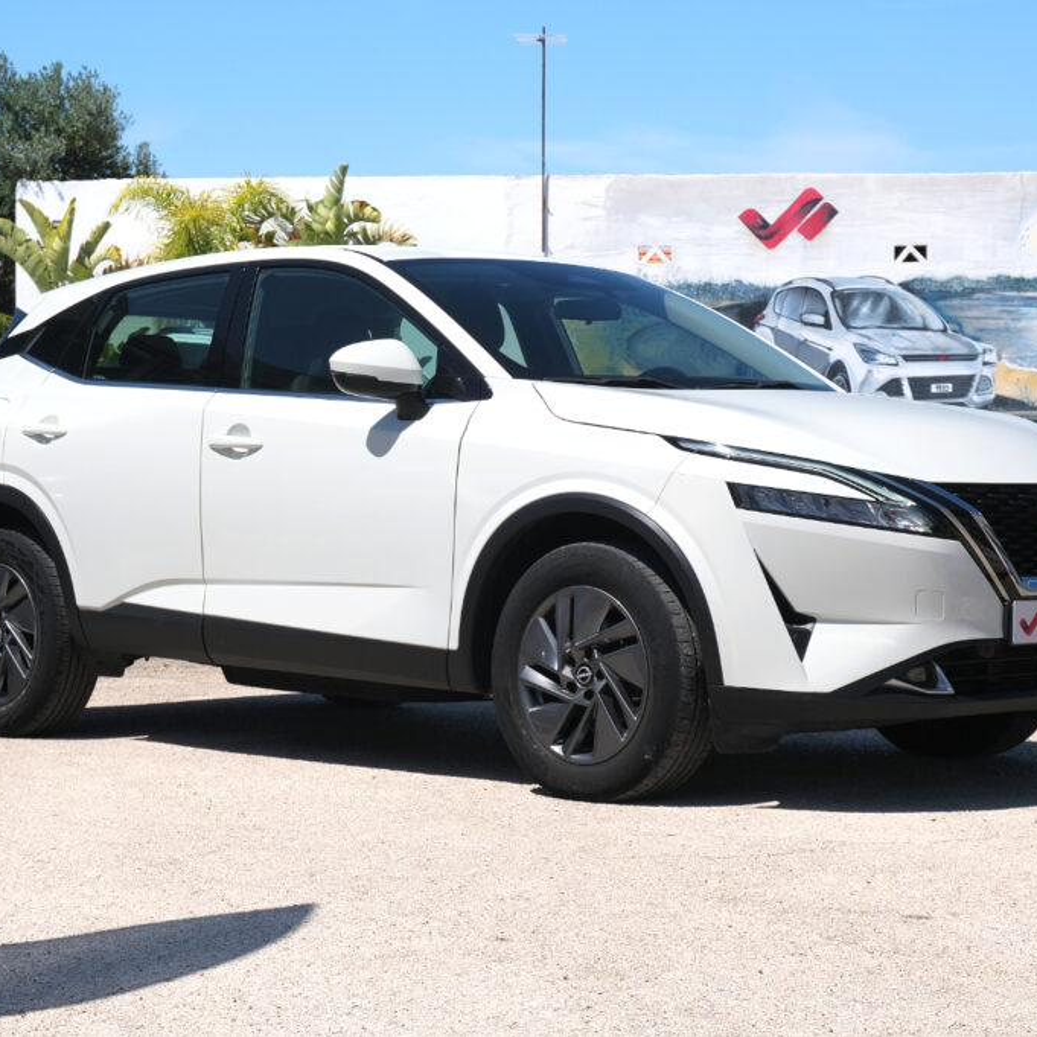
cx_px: 519
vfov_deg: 22.2
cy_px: 518
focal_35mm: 78
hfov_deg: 22.2
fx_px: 2644
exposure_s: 1/500
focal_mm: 40.8
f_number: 9
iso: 160
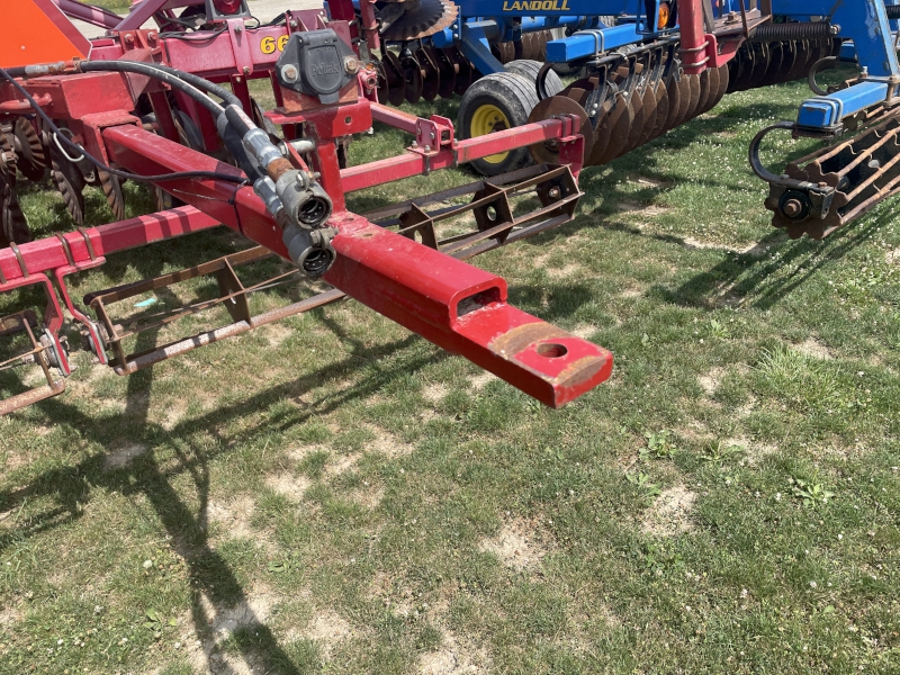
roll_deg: +1.1
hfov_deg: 67.3
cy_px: 338
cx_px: 450
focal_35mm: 26
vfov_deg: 53.1
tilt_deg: -30.3
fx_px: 676
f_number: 1.6
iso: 32
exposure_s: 1/1984
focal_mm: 4.2
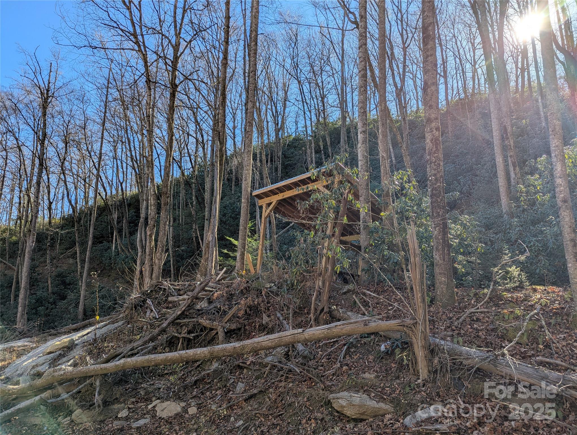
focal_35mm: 24
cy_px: 218
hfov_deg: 71.5
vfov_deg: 56.9
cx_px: 288
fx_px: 401
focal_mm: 6.81
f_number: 1.85
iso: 41
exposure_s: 1/943
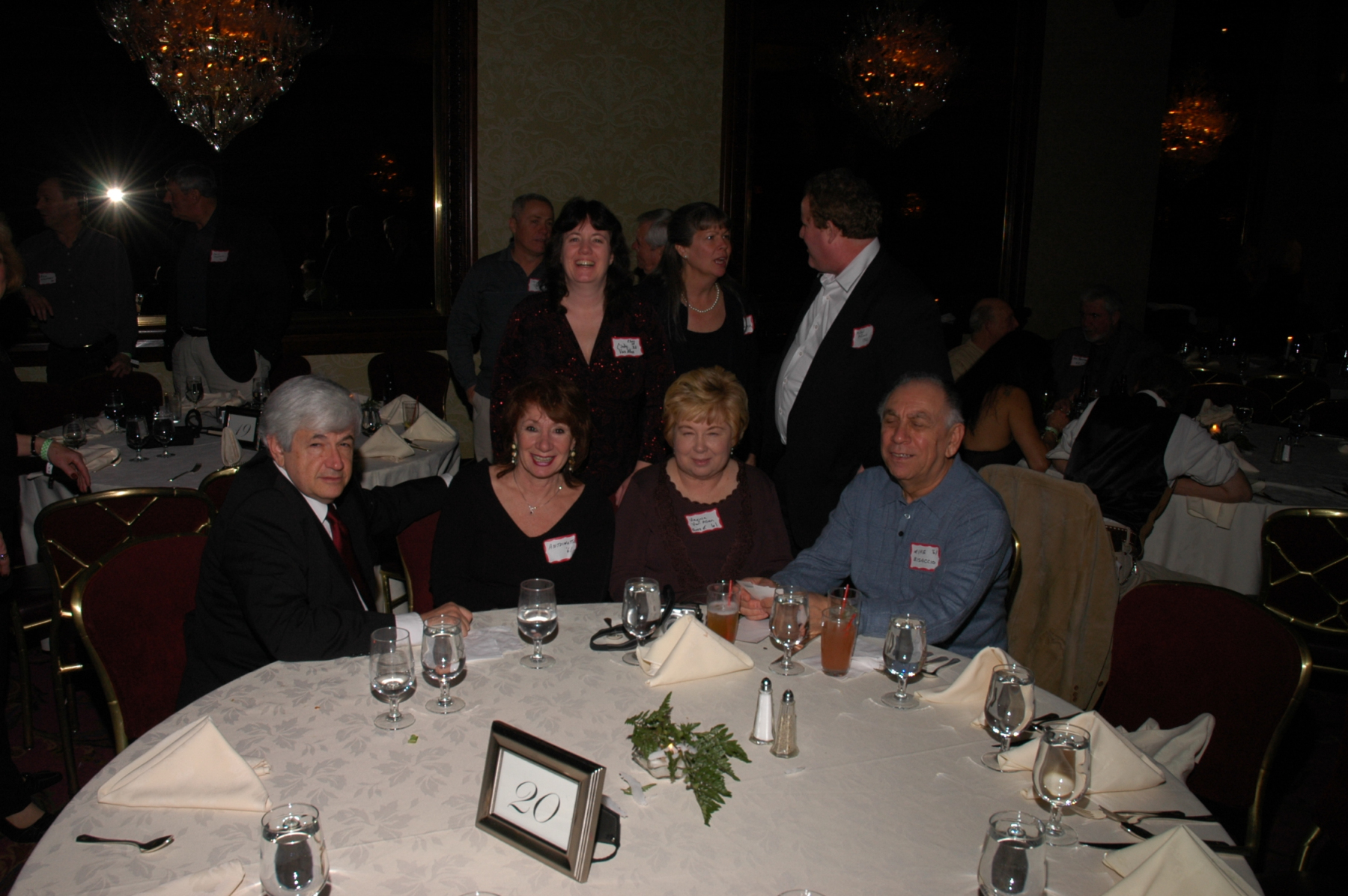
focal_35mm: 27
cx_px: 674
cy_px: 448
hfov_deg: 67.4
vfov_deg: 47.8
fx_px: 1010
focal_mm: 18
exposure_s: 1/60
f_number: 9
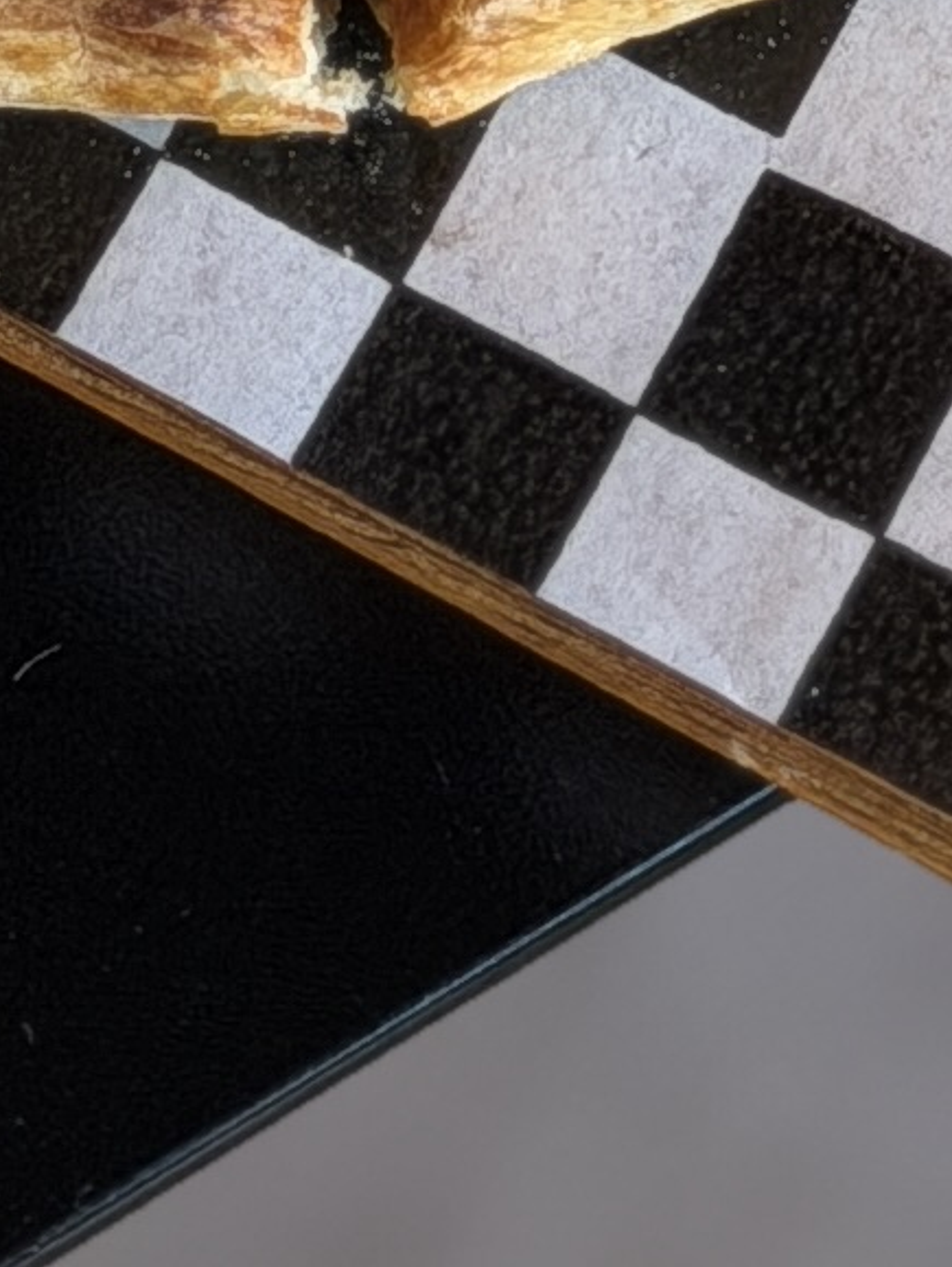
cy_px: -2357
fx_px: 12234
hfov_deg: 4.5
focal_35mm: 334
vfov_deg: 5.6
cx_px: 552
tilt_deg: -63.1
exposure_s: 1/120
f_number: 1.78
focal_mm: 6.76
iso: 100
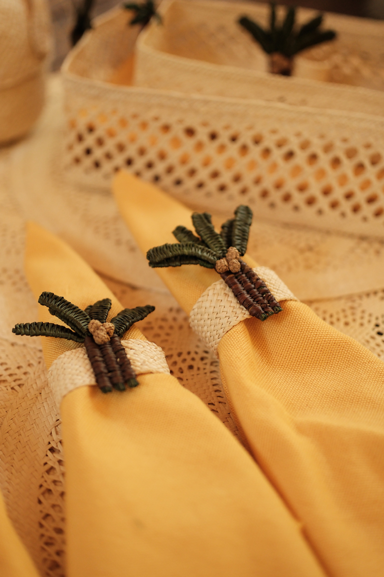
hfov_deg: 25.5
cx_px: 192
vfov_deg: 37.5
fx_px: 848
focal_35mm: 53
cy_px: 288
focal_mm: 35
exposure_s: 1/640
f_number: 1.7
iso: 1250
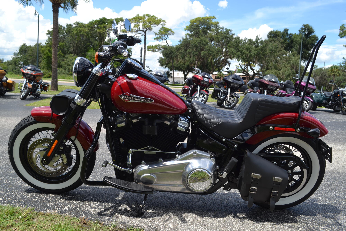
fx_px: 317
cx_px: 173
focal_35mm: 33
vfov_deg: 40.0
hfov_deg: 57.2
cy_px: 116
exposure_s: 1/200
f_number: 7.1
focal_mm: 22
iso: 100
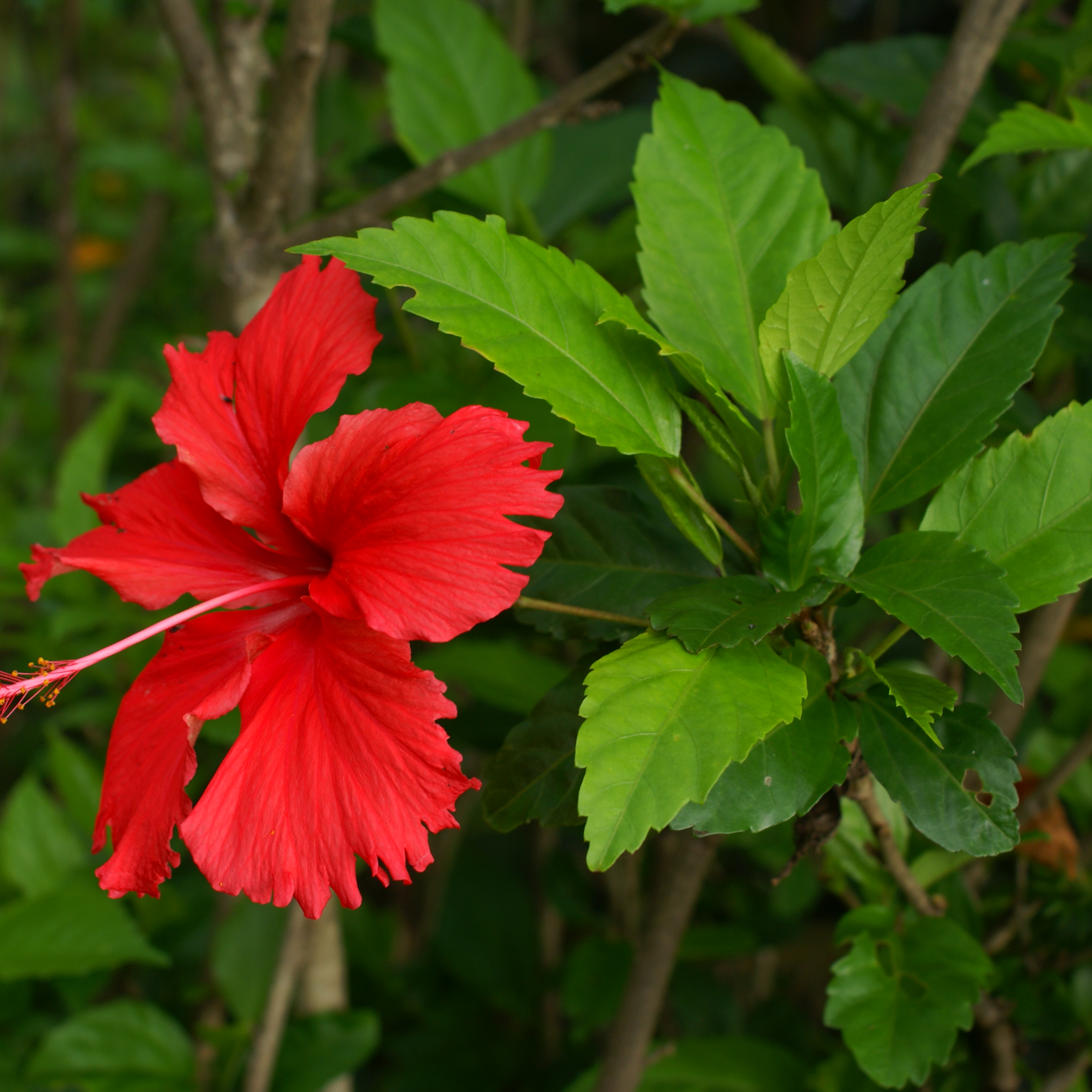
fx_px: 2414
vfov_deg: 25.5
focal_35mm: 68
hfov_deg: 25.4
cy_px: 550
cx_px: 389
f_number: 5.6
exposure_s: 1/100
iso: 100
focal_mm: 35
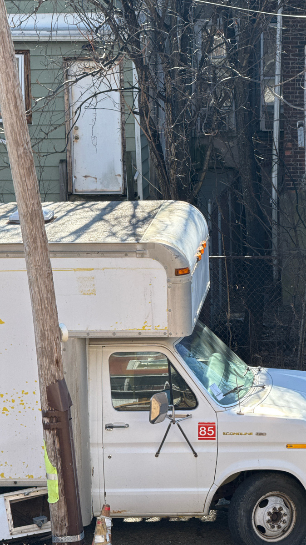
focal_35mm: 131
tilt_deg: -7.4
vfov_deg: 16.4
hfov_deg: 9.3
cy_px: 272
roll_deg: +1.3
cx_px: 190
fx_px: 1889
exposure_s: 1/453
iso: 64
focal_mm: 15.66
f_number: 2.8
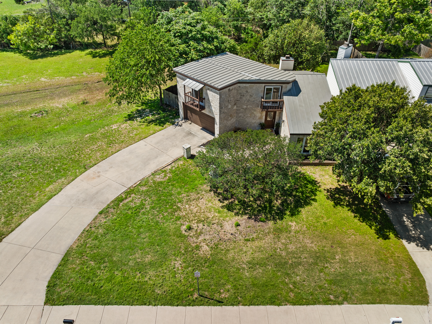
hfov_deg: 71.6
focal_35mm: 24
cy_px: 162
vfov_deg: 56.8
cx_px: 216
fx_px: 299
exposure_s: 1/5000
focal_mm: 12.29
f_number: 2.8
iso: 140
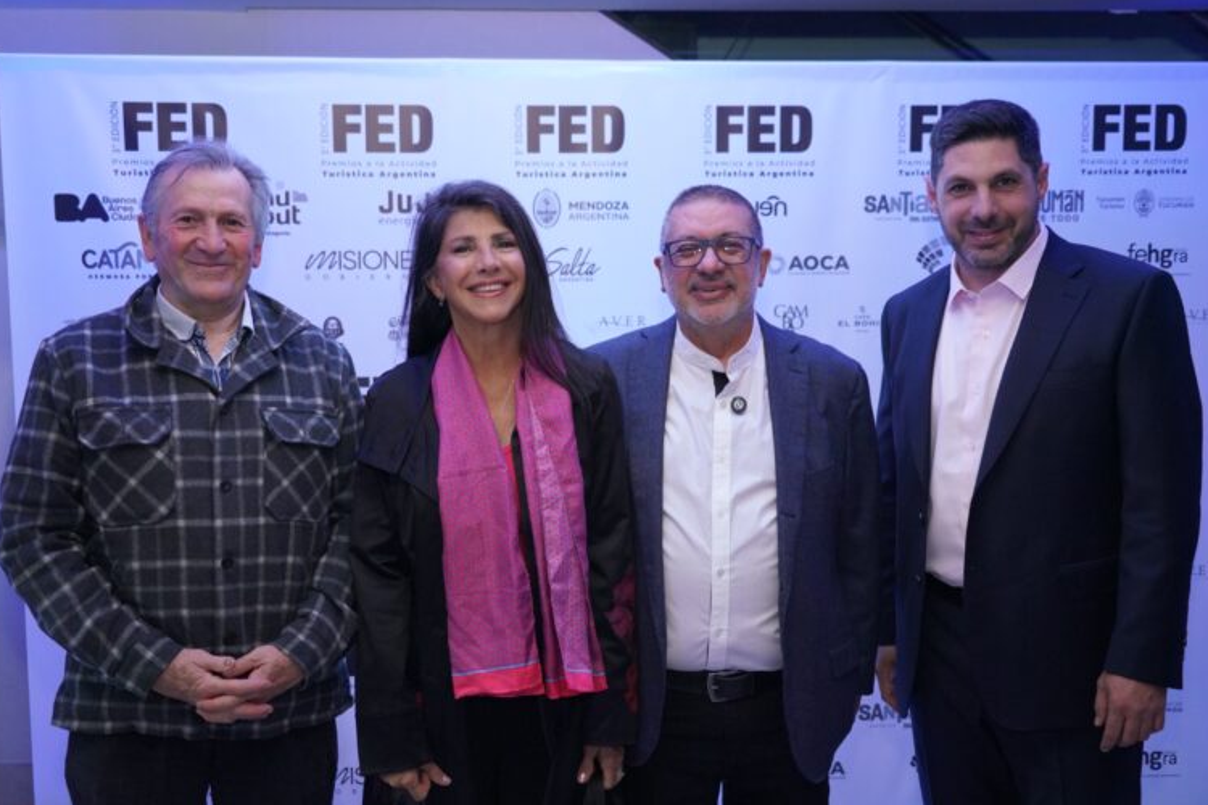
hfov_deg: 46.4
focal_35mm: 42
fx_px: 1409
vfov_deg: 31.9
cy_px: 406
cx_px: 596
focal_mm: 41
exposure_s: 1/160
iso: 4000
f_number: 4.5
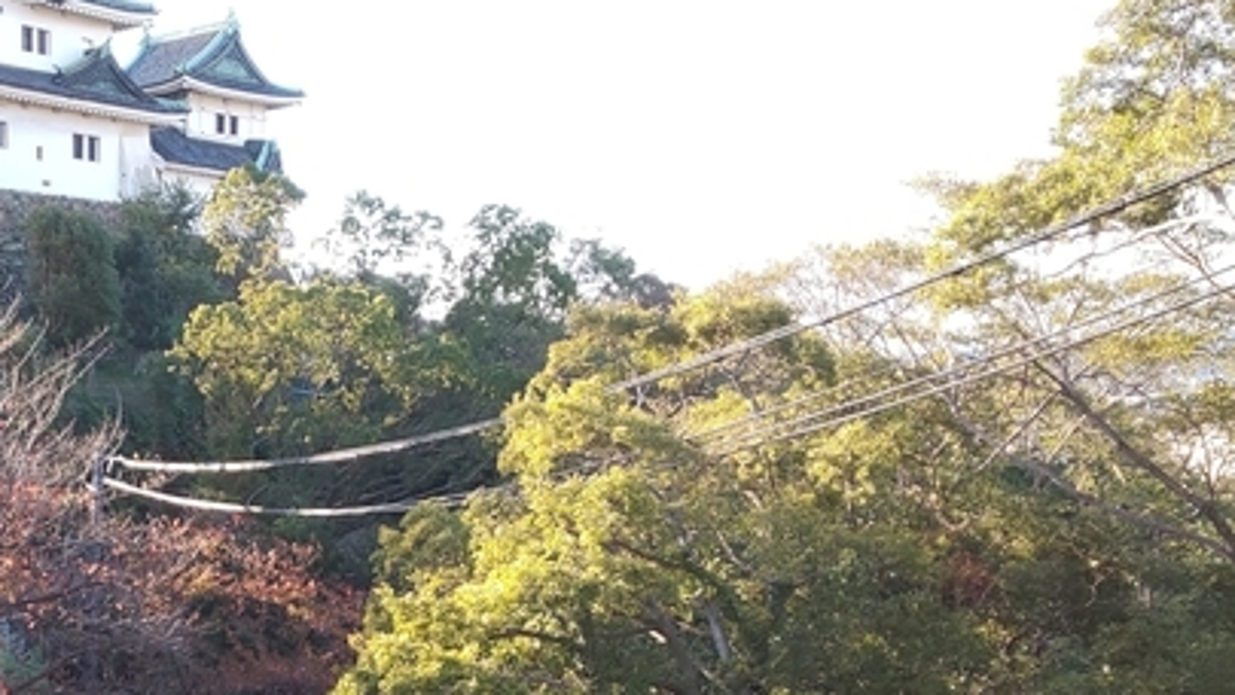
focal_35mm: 43
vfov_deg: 26.8
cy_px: 628
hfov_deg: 44.8
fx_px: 1408
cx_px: 229
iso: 29
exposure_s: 1/100
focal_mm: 3.45
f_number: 1.94
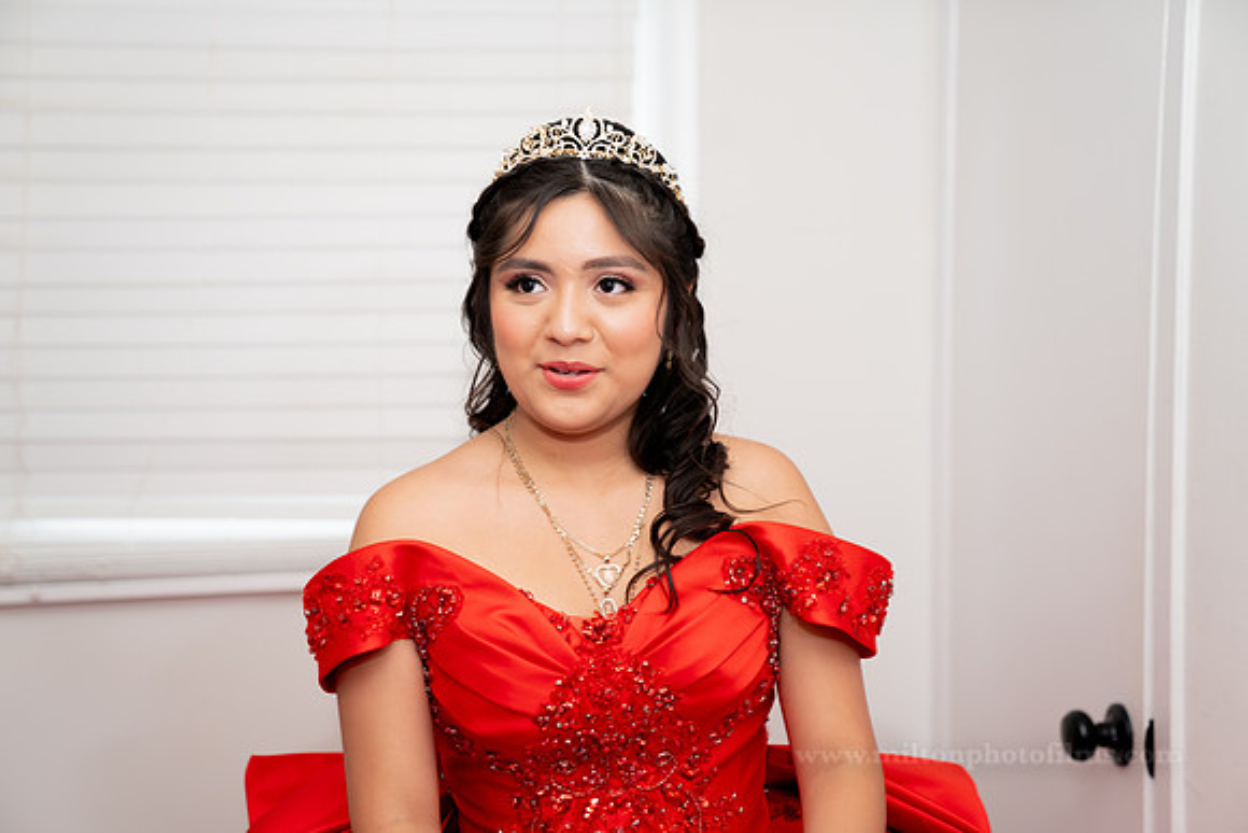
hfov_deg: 34.5
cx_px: 624
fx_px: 2011
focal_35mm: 58
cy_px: 416
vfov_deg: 23.4
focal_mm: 58
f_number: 2.8
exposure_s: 1/80
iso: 100
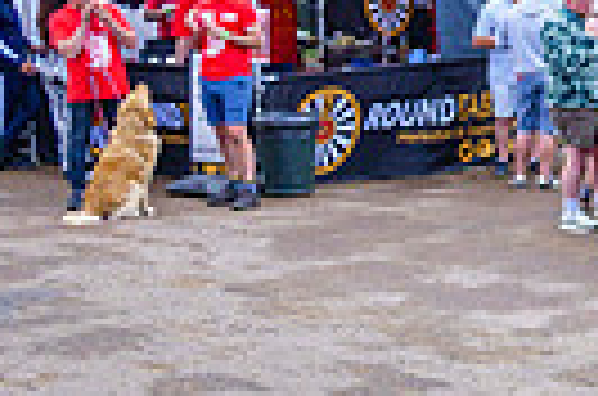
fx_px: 2187
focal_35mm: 132
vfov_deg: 10.3
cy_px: 164
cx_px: 1241
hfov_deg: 13.2
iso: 200
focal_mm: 14
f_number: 2.5
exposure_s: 1/1000
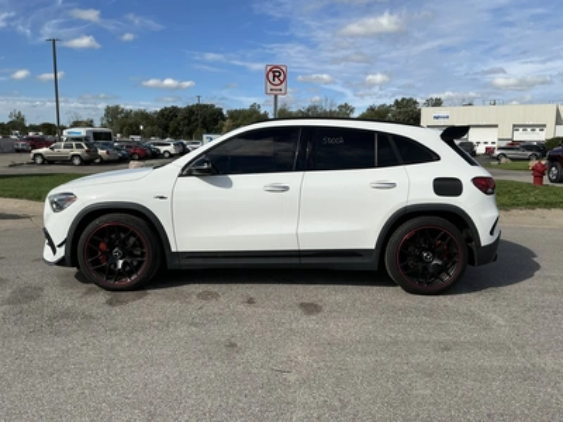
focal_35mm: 28
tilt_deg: -4.5
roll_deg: -0.7
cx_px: 282
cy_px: 211
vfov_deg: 49.7
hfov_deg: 63.4
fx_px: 455
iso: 25
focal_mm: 3
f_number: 1.8
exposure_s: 1/3125
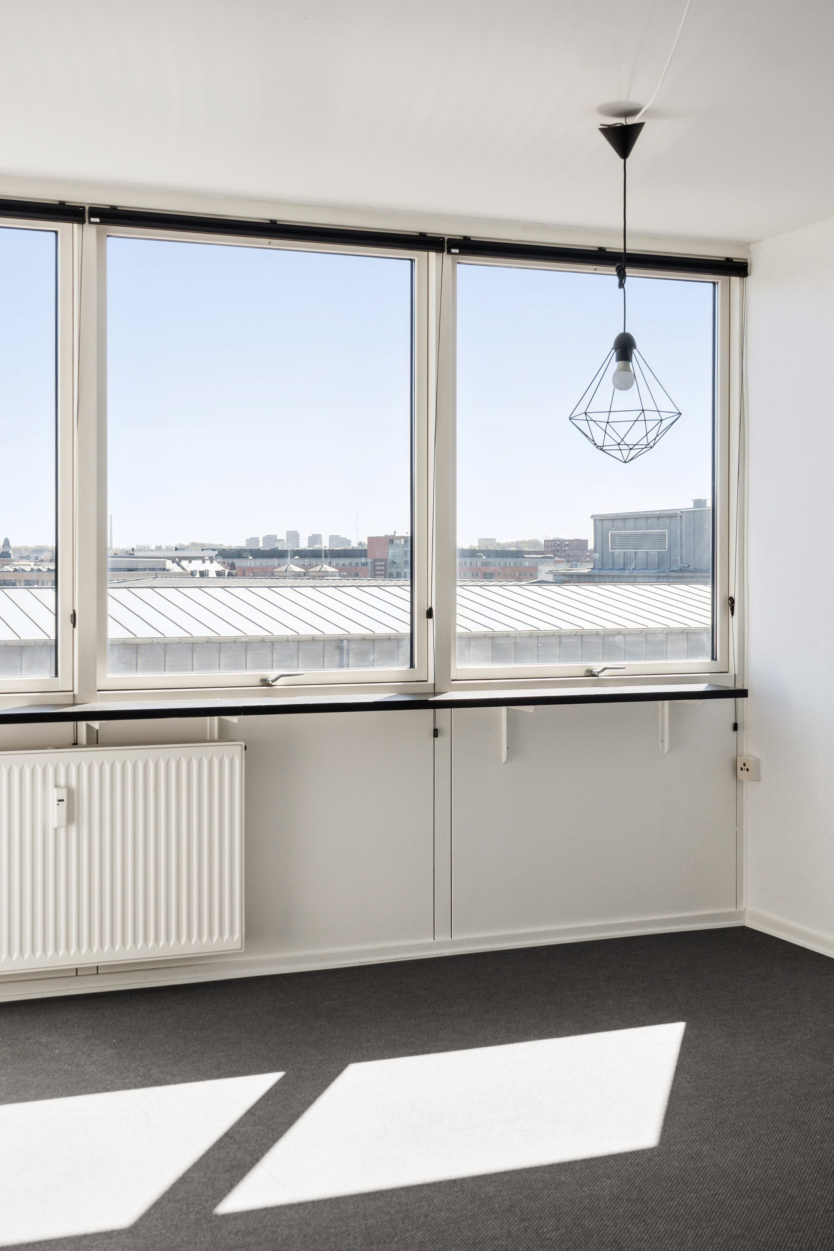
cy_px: 626
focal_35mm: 43
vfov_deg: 45.4
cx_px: 417
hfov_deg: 31.2
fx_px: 1494
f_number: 9
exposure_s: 1/320
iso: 640
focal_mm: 43
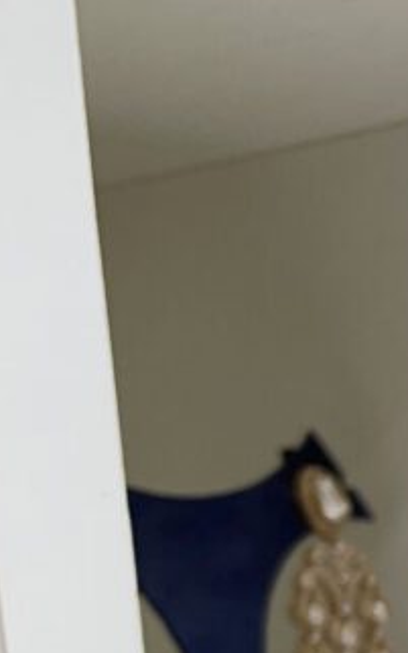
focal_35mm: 114
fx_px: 2030
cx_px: 966
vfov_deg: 17.4
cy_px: 784
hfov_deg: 10.1
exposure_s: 1/100
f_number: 1.6
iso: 32
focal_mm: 4.2
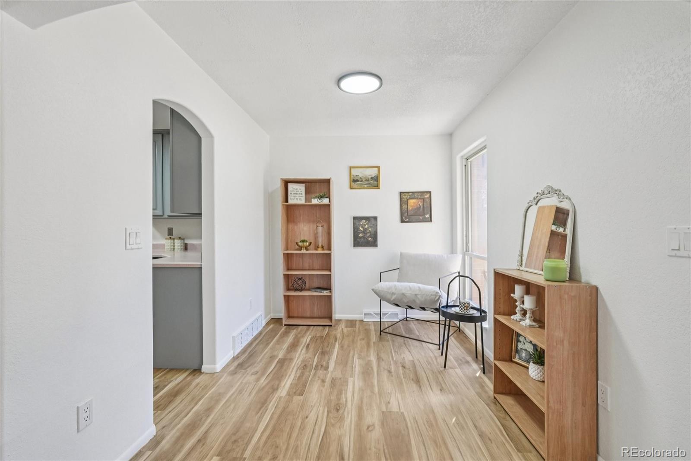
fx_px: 288
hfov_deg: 100.4
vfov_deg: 77.3
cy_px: 230
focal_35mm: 15
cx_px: 346
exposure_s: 1/10
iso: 800
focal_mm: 10
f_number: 8
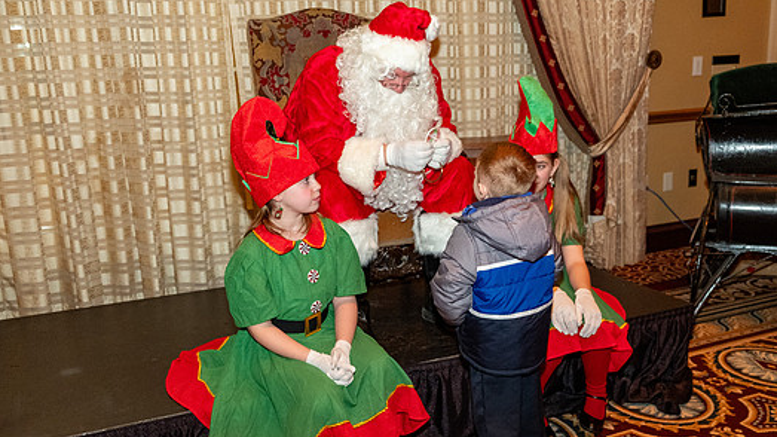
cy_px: 239
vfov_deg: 32.8
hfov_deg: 55.2
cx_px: 417
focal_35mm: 36
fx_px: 742
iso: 2500
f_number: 3.2
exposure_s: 1/125
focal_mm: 20.5
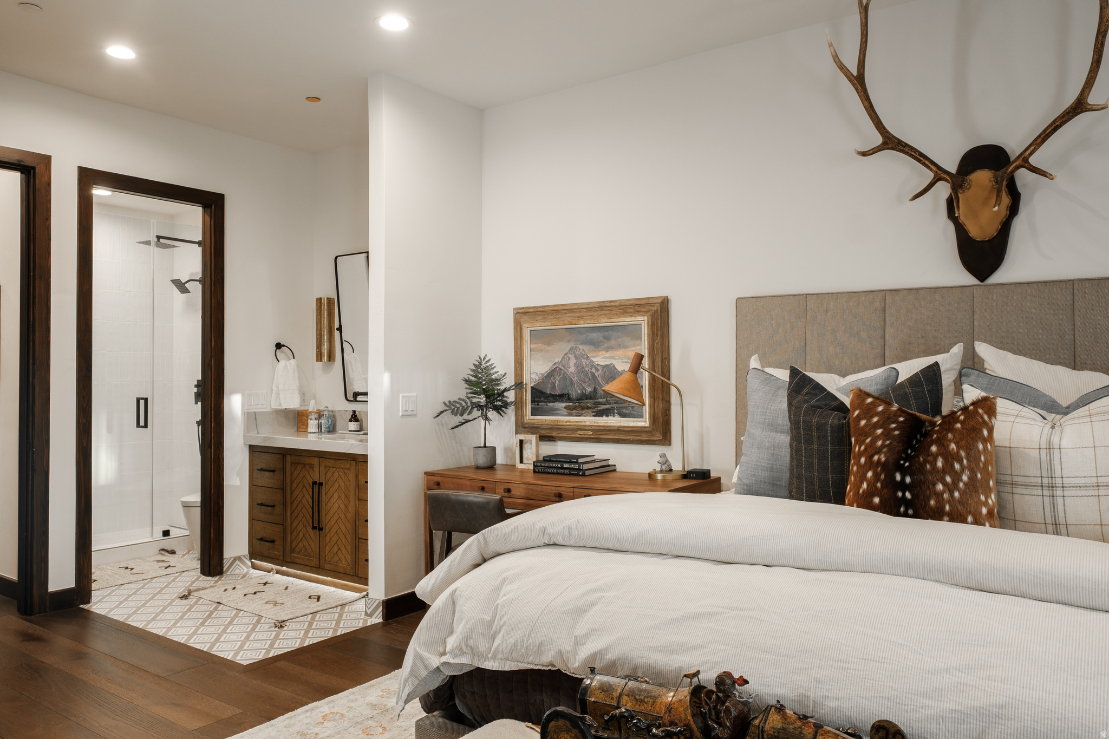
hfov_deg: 69.4
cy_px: 370
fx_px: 801
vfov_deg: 49.5
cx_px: 554
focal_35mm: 26
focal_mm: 17.4
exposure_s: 1/6
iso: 400
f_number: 5.6
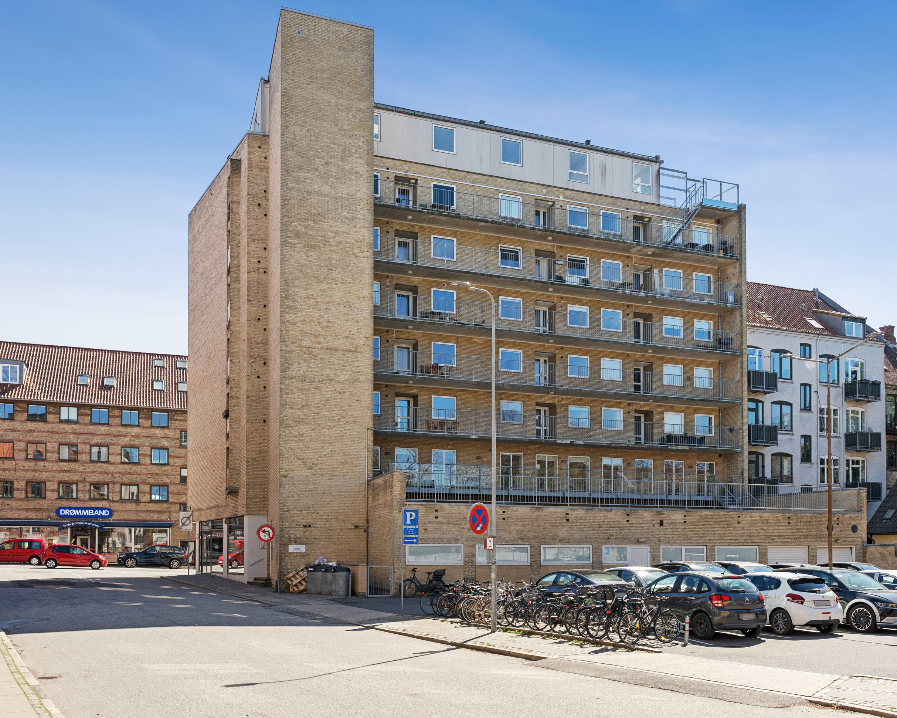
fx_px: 770
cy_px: 359
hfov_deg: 60.4
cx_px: 475
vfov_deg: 50.0
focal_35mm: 29
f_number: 9
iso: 800
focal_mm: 25
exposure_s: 1/800
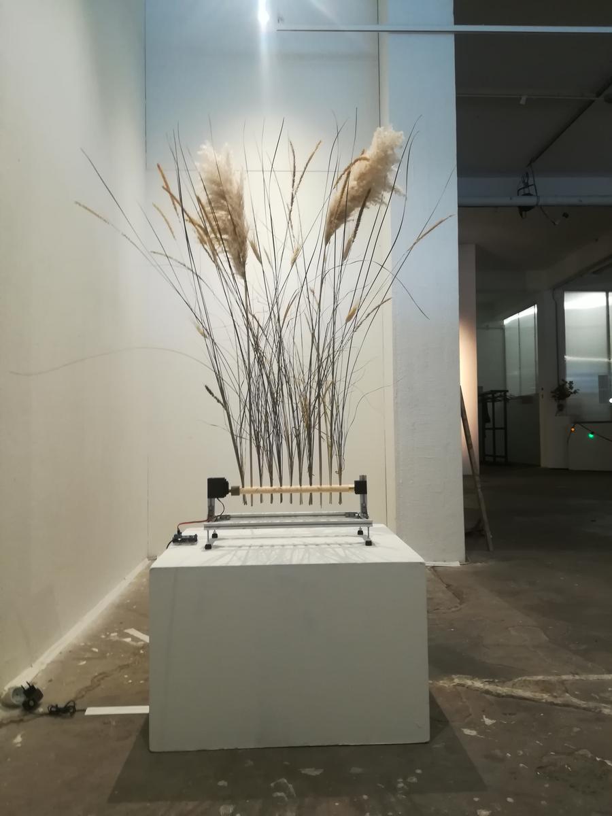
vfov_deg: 67.3
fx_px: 613
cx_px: 306
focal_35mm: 26
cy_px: 408
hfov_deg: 53.1
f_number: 2.2
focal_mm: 3.83
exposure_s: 1/33.3
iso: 320
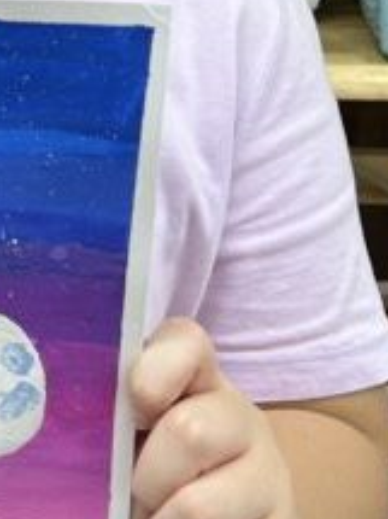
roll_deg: +1.3
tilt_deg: -8.3
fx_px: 1810
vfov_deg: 15.4
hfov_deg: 11.9
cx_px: -130
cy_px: -179
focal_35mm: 121
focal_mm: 5.7
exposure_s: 1/100
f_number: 1.5
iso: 40
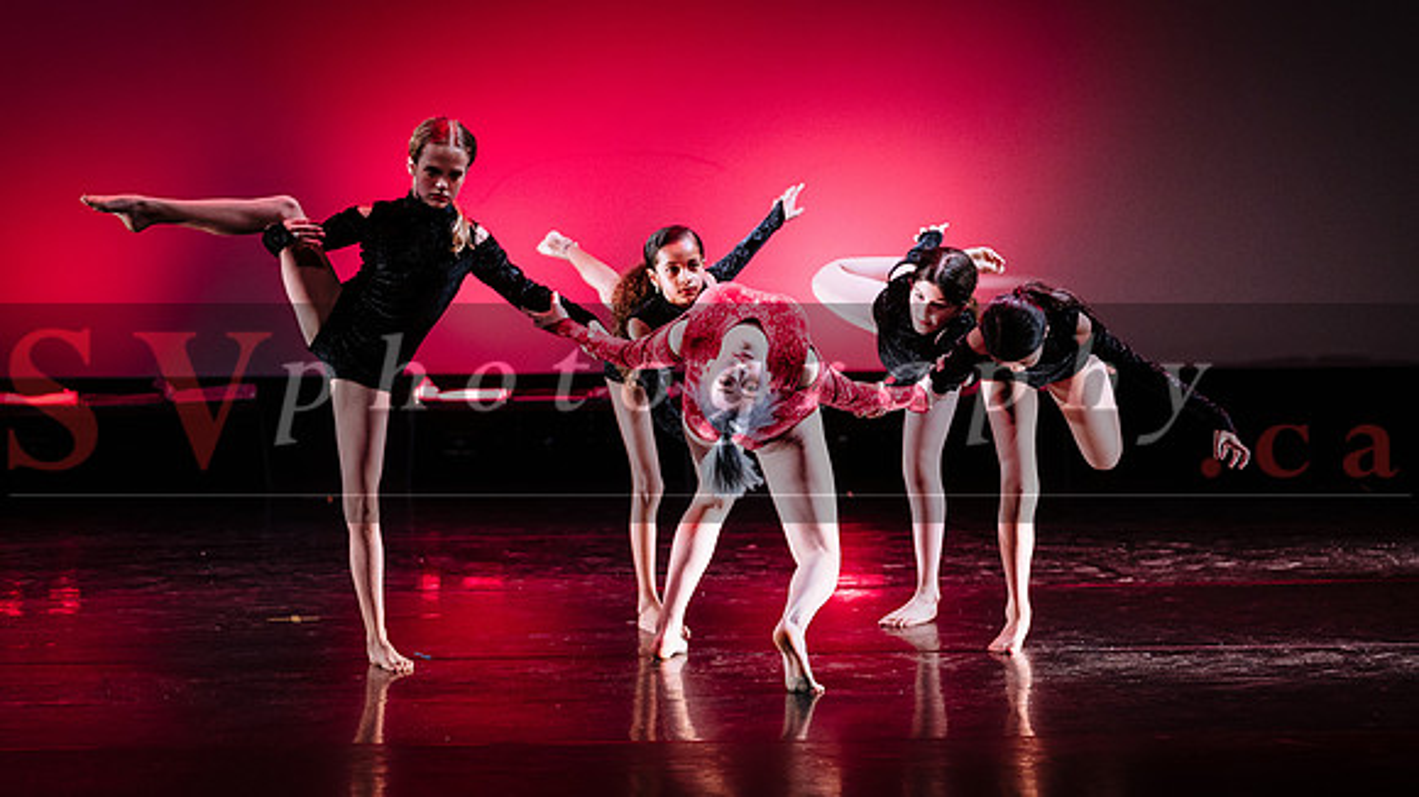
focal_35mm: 155
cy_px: 261
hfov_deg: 13.9
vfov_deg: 7.8
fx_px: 5836
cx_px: 809
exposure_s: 1/500
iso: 1250
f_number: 2.8
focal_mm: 129
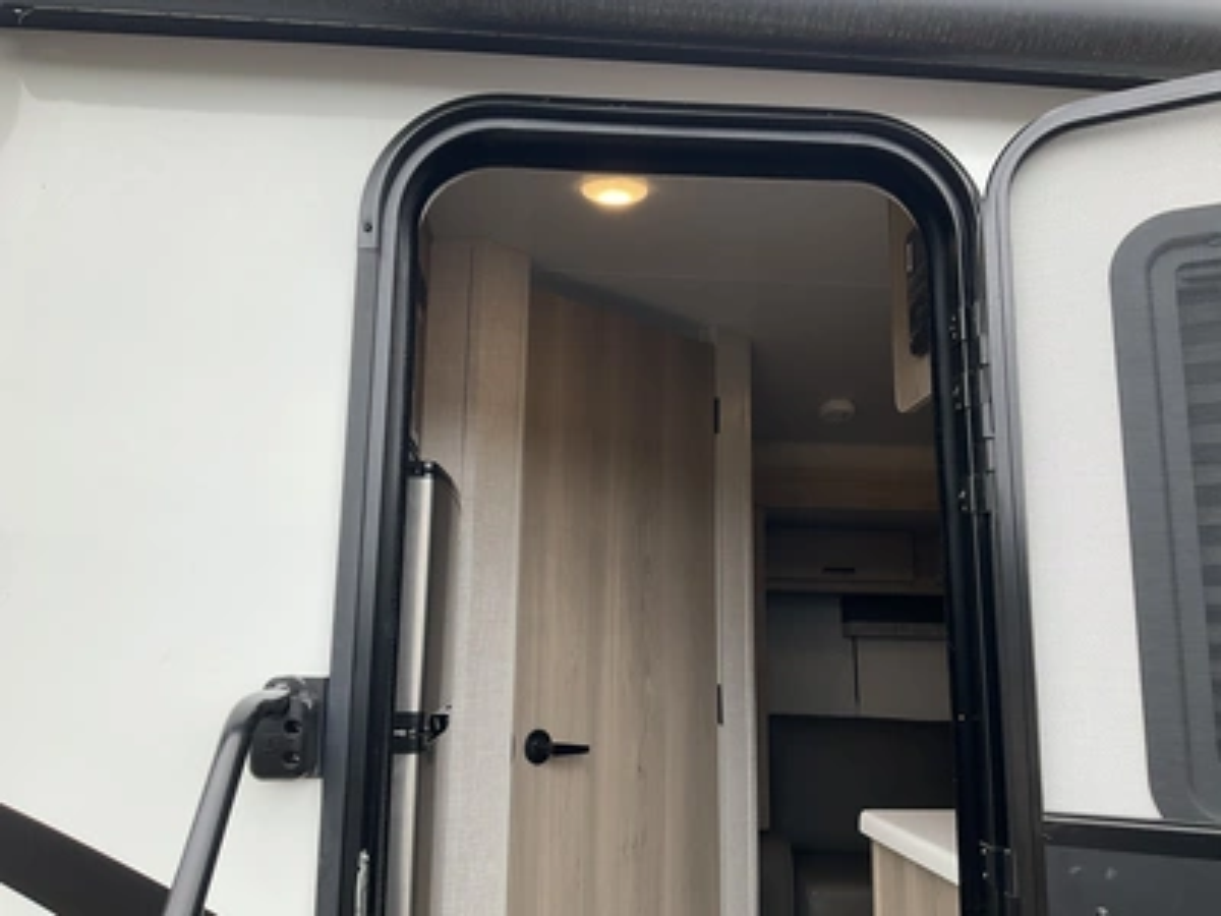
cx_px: 610
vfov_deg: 48.2
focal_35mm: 29
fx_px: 1023
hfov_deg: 61.7
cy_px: 458
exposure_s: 1/340
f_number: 1.8
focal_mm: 3
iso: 25
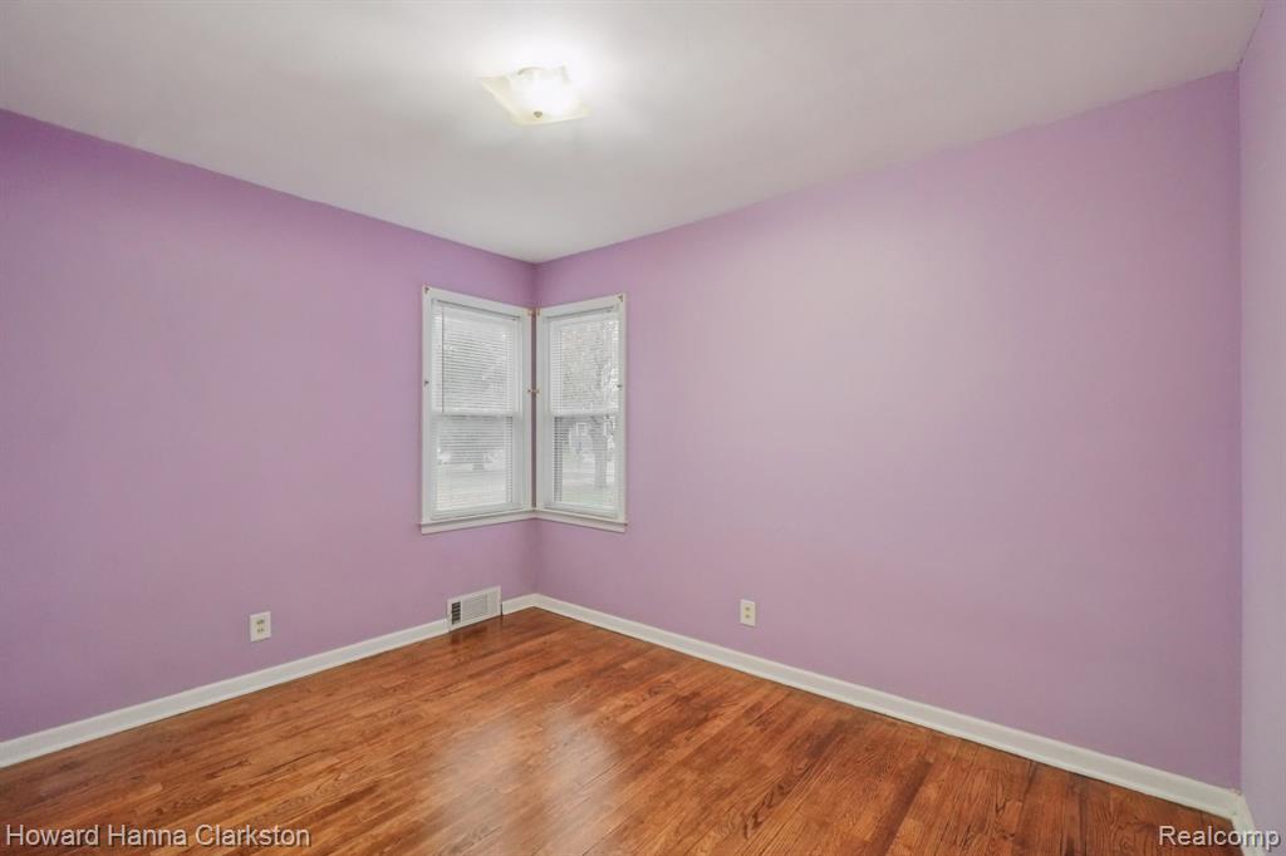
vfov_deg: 77.3
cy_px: 428
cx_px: 643
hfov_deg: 100.4
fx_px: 536
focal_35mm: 15
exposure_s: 1/30
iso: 5000
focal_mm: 10
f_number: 8
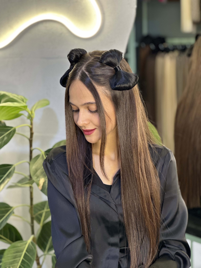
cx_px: 100
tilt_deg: -10.2
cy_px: 134
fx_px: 596
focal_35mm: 77
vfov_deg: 25.3
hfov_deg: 19.1
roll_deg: +1.2
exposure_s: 1/33
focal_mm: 9
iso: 200
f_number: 2.8
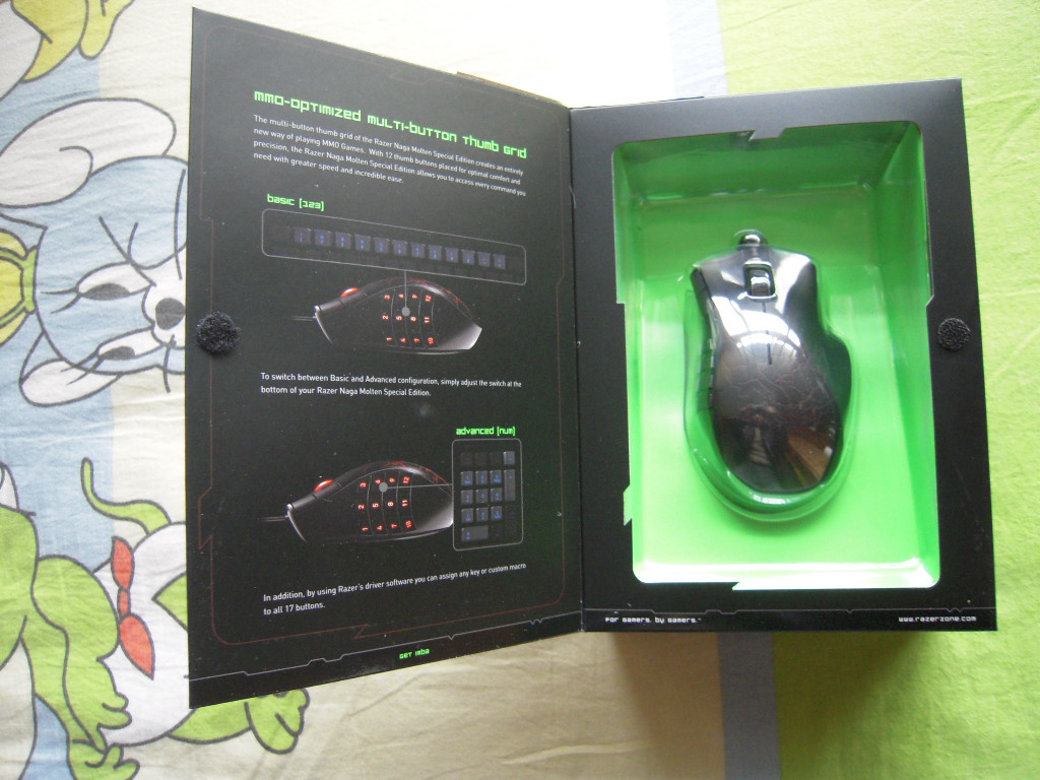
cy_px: 390
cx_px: 520
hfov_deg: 63.4
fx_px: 841
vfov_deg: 49.7
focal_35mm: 28
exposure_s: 1/30
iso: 640
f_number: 2.7
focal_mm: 5
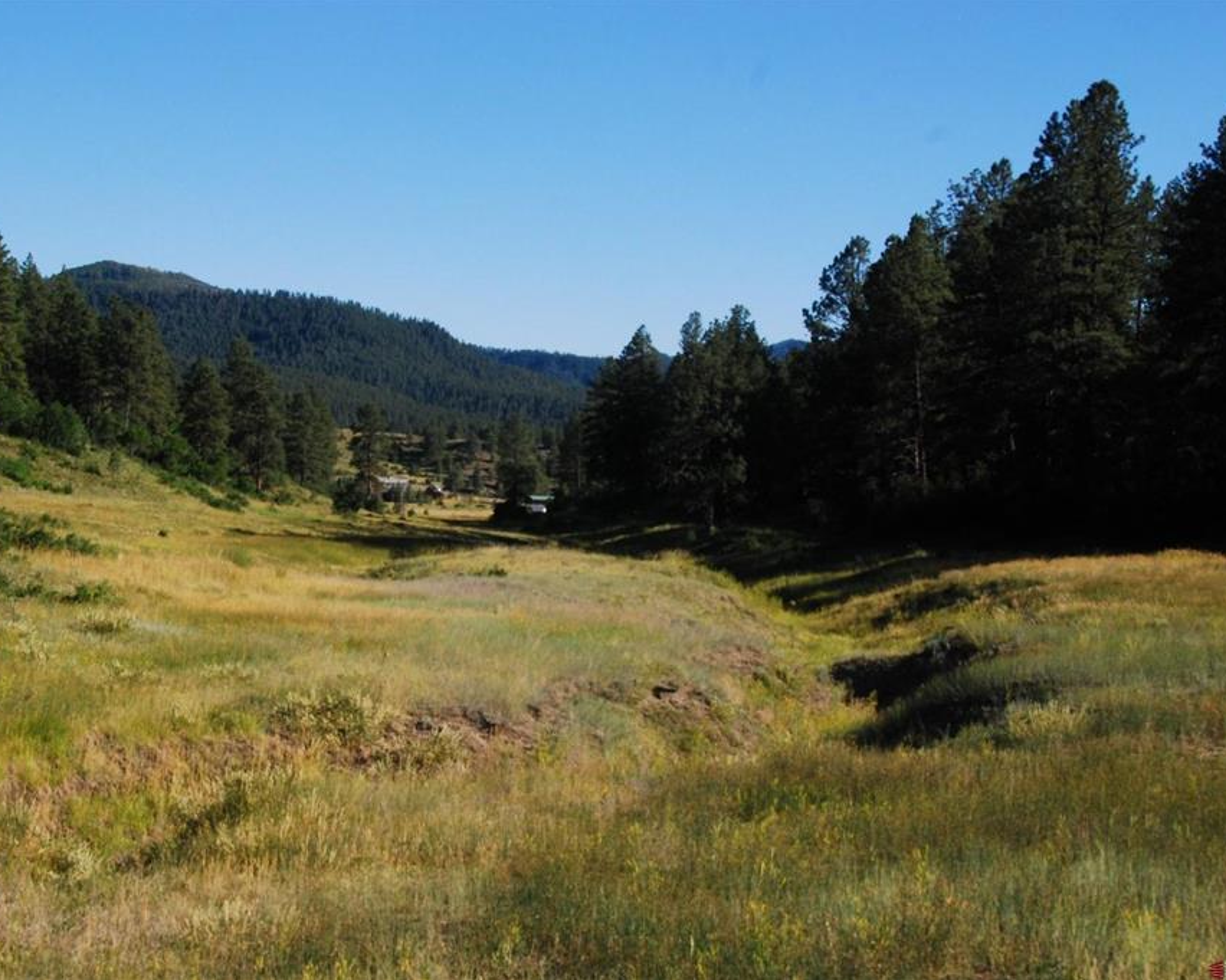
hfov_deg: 31.0
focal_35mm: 61
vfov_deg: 25.0
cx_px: 578
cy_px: 490
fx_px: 2213
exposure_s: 1/500
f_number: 11
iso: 400
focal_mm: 36
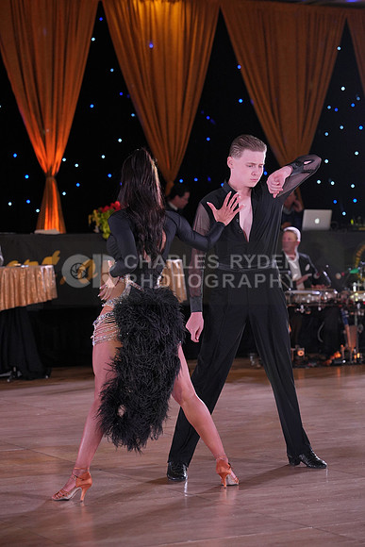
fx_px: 1429
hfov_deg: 14.6
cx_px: 182
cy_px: 274
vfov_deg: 21.7
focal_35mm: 94
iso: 1250
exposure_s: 1/400
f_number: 4
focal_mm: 94
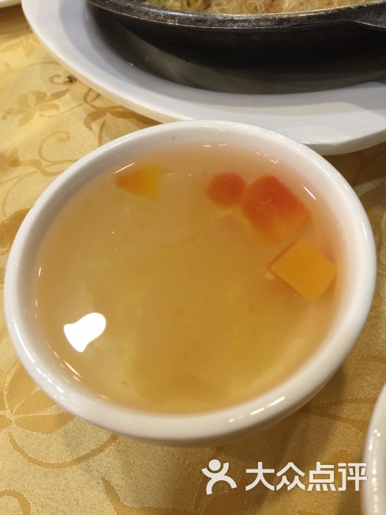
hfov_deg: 48.2
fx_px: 431
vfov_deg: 61.7
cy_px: 258
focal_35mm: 29
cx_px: 193
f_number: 2.2
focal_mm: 4.15
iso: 50
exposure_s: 1/17
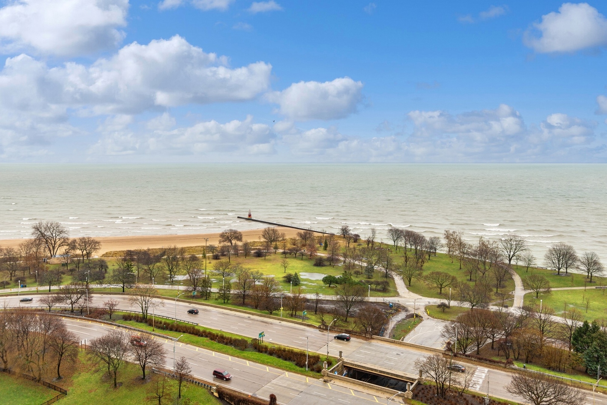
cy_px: 202
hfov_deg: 63.6
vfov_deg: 45.0
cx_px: 304
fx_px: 489
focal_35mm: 29
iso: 200
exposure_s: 1/30
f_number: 8
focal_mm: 29
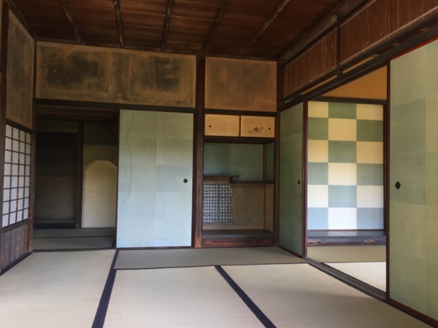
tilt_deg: +1.4
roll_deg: -1.1
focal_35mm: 29
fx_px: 367
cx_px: 219
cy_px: 164
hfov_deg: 61.7
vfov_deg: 48.2
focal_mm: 4.15
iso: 32
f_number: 2.2
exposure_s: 1/30
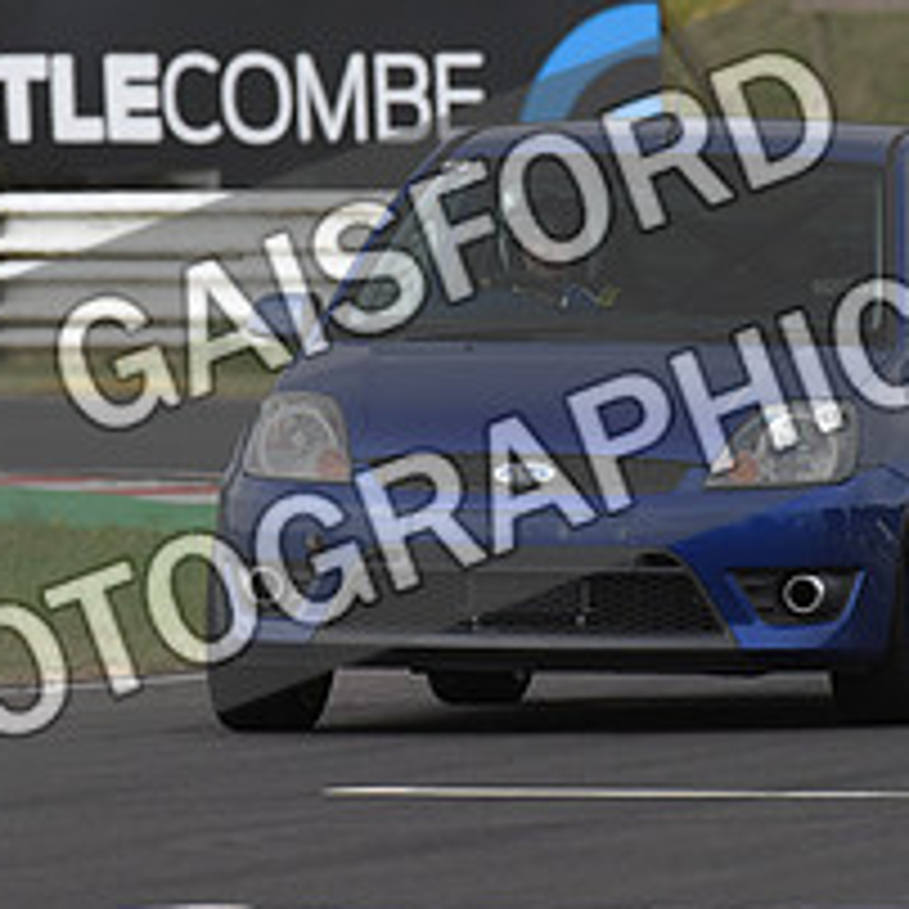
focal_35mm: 977
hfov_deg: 1.8
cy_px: 358
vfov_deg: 1.8
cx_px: 486
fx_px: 29026
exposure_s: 1/1000
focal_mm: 400
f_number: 7.1
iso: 1600
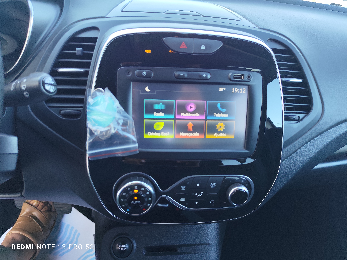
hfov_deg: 73.9
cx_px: 174
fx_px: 231
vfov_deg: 58.9
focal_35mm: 23
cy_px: 130
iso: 200
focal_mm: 6.14
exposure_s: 1/100
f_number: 1.65
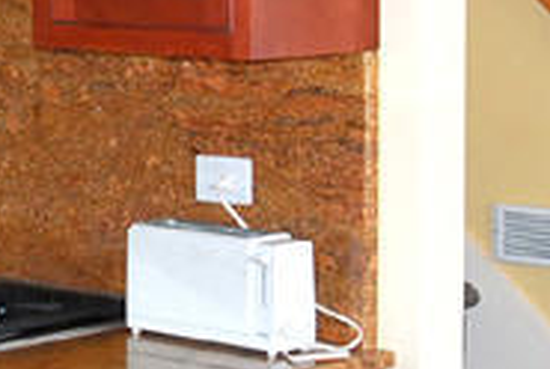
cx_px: 77
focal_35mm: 168
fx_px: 2571
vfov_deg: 8.2
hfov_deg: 12.1
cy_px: 45
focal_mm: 24
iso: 400
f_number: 4
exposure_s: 1/60
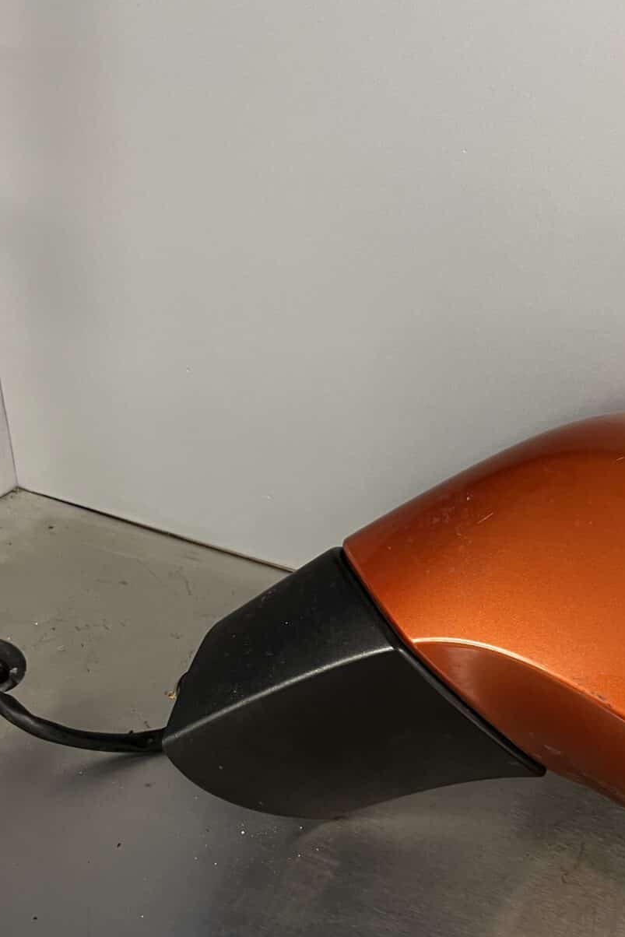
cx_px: 448
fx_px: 1197
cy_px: 583
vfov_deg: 42.4
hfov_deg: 28.9
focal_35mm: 46
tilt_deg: -31.3
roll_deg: -0.4
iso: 250
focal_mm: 5.1
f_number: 1.6
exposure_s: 1/50
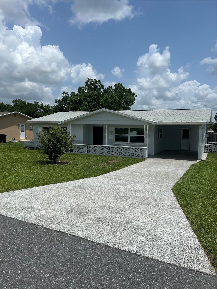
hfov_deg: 53.1
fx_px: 217
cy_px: 144
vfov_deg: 67.3
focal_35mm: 26
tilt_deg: -6.2
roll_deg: -1.2
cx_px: 108
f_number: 1.5
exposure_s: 1/8696
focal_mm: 5.7
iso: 50
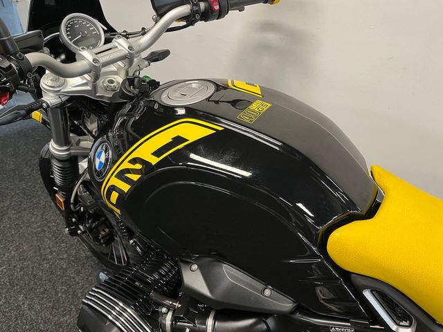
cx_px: 222
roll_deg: +2.7
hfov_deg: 67.3
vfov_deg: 53.1
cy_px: 166
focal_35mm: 26
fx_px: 333
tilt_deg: -31.4
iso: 125
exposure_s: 1/50
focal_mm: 5.1
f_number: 1.6
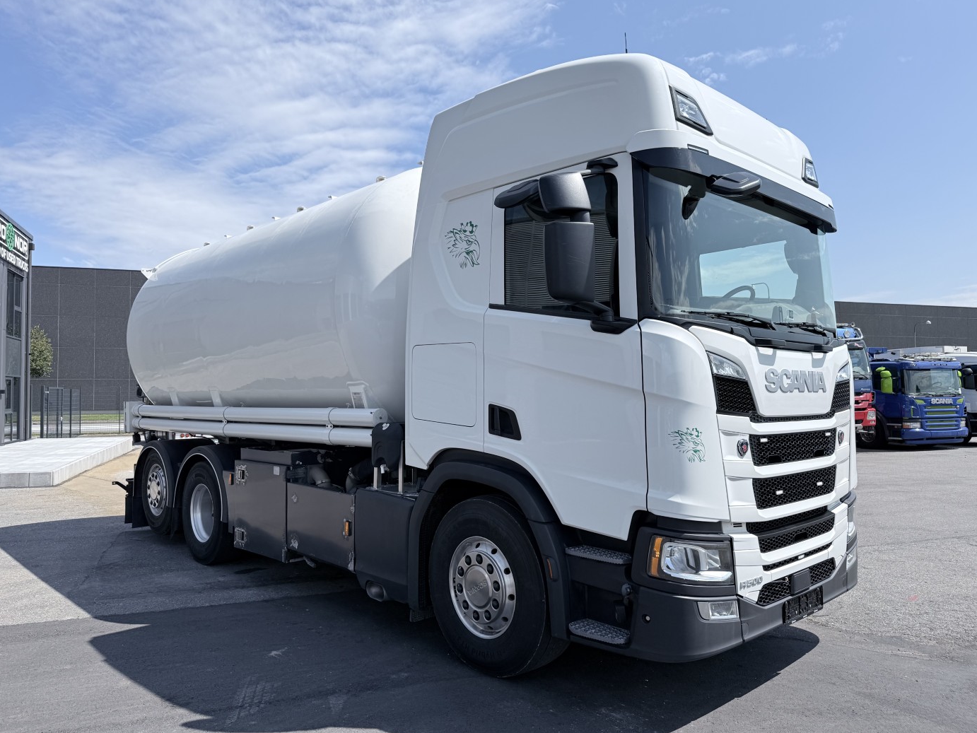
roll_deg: +1.3
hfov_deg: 69.4
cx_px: 484
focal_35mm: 25
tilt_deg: +4.3
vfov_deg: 54.9
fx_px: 706
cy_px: 363
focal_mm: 6.76
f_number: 1.78
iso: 80
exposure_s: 1/4975
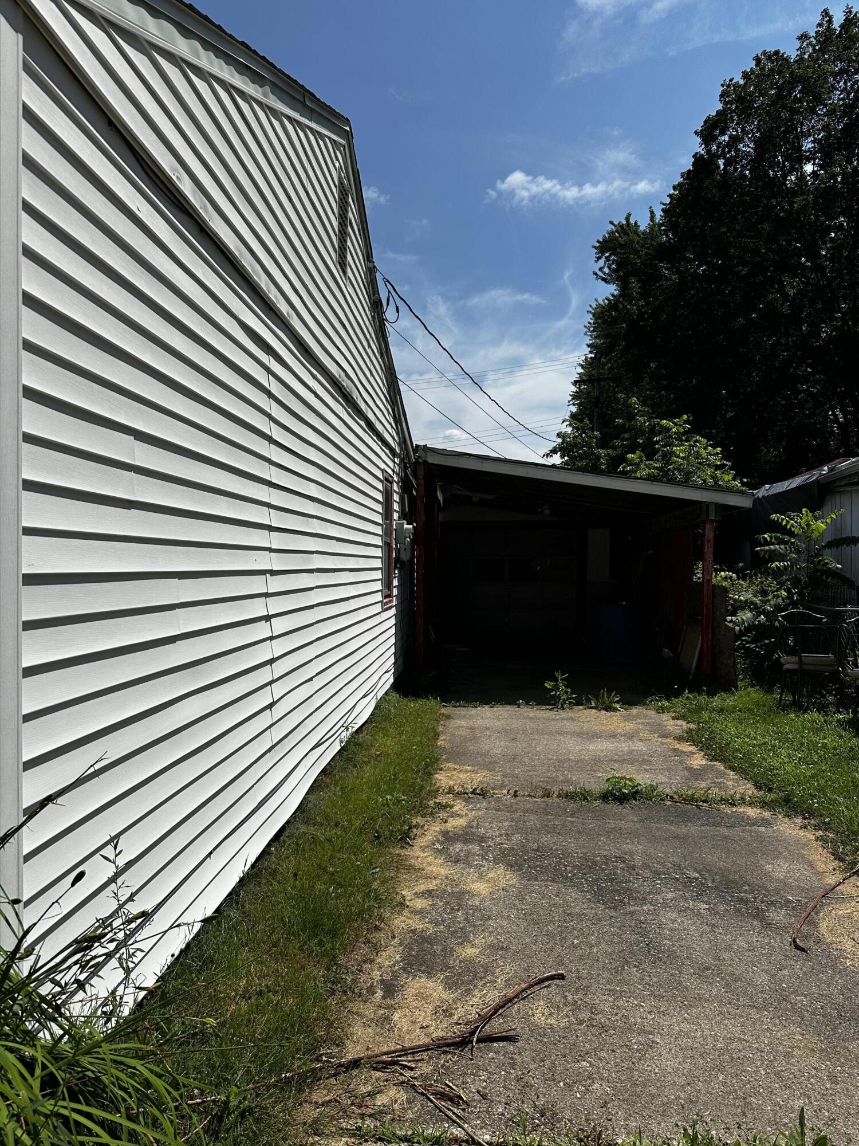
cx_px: 430
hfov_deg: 56.8
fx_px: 794
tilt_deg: -0.7
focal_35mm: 24
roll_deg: -0.8
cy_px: 573
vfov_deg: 71.6
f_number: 1.78
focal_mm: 6.86
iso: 80
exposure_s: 1/9709
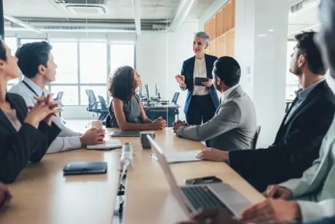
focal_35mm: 35
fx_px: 326
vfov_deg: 37.9
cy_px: 112
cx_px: 168
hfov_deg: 54.4
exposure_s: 1/250
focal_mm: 35
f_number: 2.5
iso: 1600
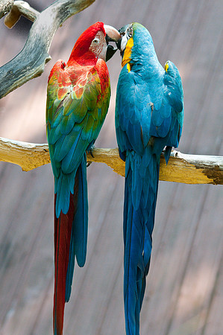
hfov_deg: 6.1
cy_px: 168
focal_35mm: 225
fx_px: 2095
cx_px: 112
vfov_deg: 9.2
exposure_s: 1/500
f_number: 8
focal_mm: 150
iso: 1250
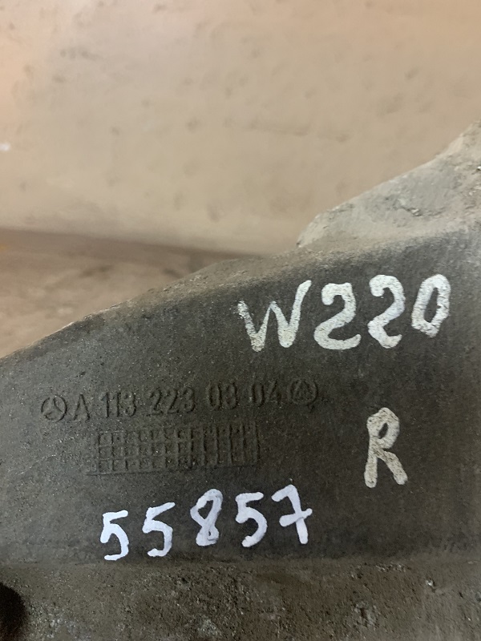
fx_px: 482
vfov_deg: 67.3
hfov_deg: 53.1
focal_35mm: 26
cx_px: 240
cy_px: 320
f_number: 1.8
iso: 640
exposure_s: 1/29
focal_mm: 4.25
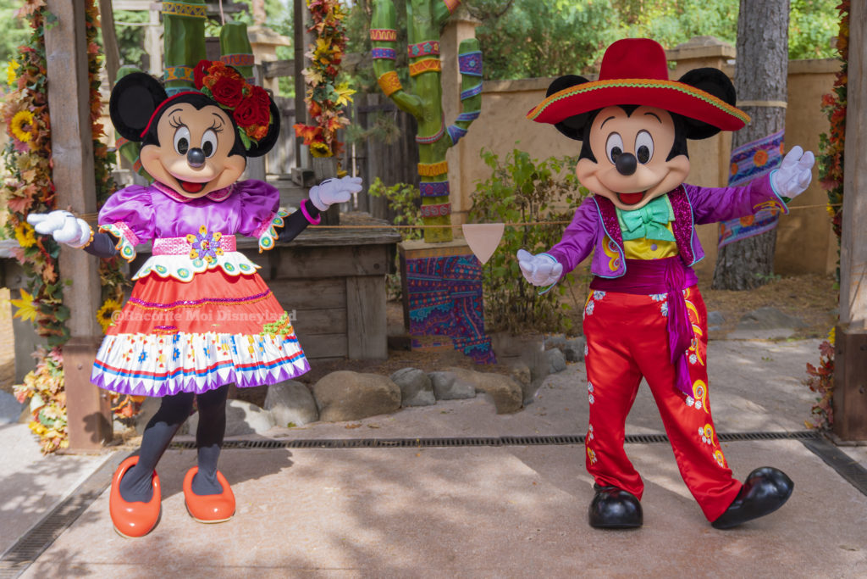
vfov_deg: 33.4
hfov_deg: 48.5
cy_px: 290
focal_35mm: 40
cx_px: 434
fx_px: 963
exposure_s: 1/400
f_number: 3.2
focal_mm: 40
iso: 100
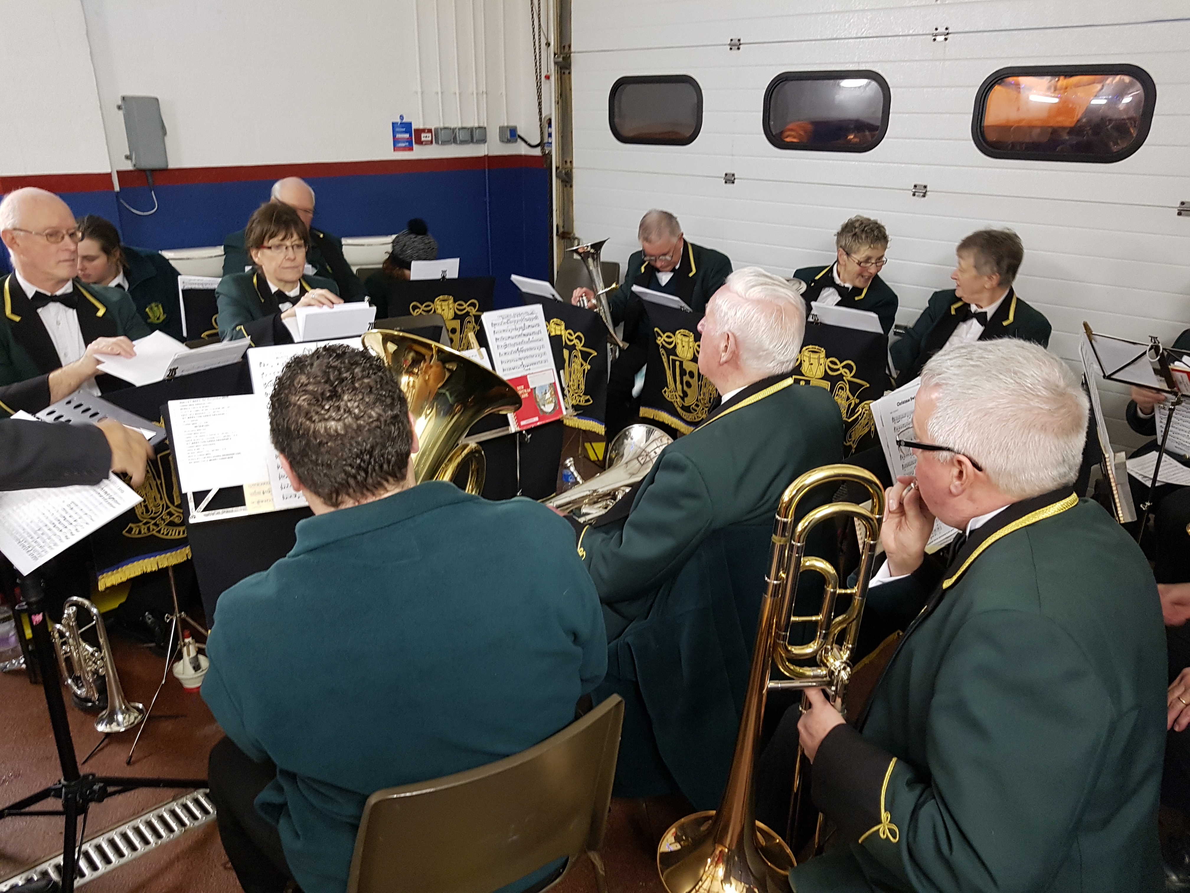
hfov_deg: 67.3
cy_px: 446
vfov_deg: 53.1
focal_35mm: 26
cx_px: 595
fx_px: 894
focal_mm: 4.2
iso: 200
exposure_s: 1/13
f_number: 1.7
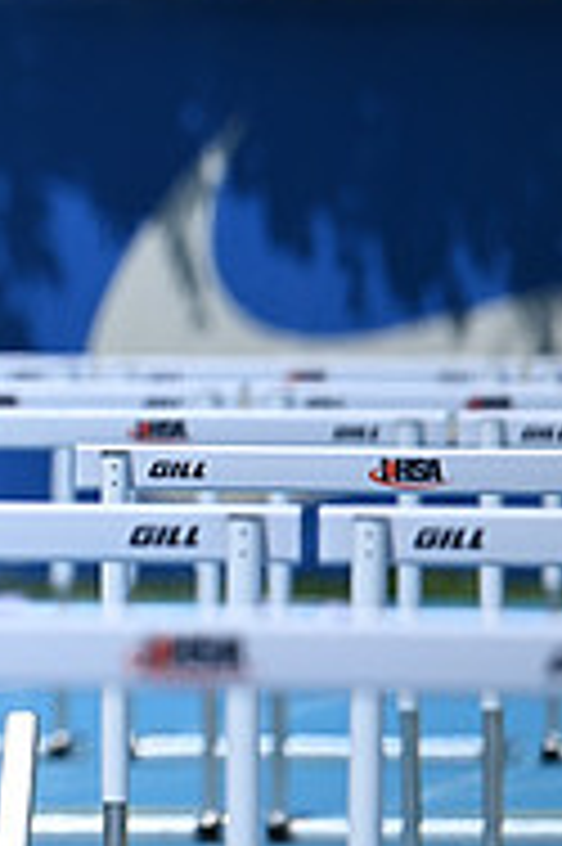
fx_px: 28971
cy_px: 119
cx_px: -724
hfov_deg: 1.1
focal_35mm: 1235
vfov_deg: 1.7
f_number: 4.5
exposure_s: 1/3200
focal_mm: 400
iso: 320
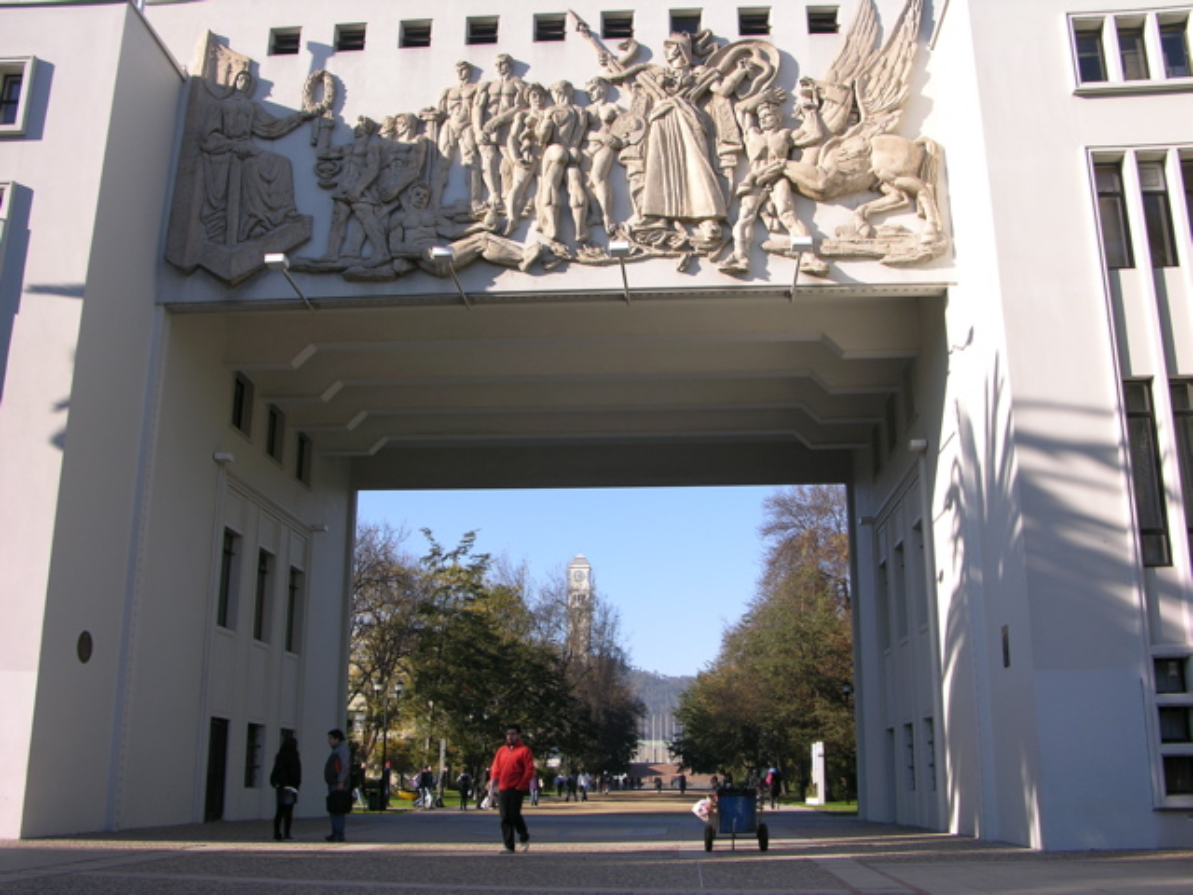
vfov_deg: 40.7
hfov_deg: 52.6
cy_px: 448
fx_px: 1206
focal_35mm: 35
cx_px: 596
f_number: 5
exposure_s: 1/157
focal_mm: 8.9
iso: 50
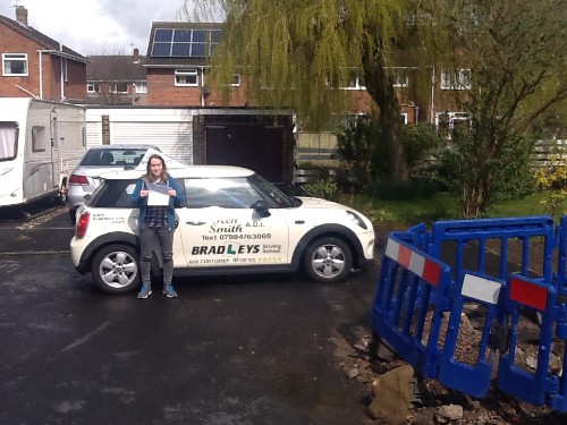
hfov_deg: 42.9
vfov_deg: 32.9
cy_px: 212
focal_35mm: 44
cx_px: 284
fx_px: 721
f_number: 2.4
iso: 40
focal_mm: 2.03
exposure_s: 1/1274
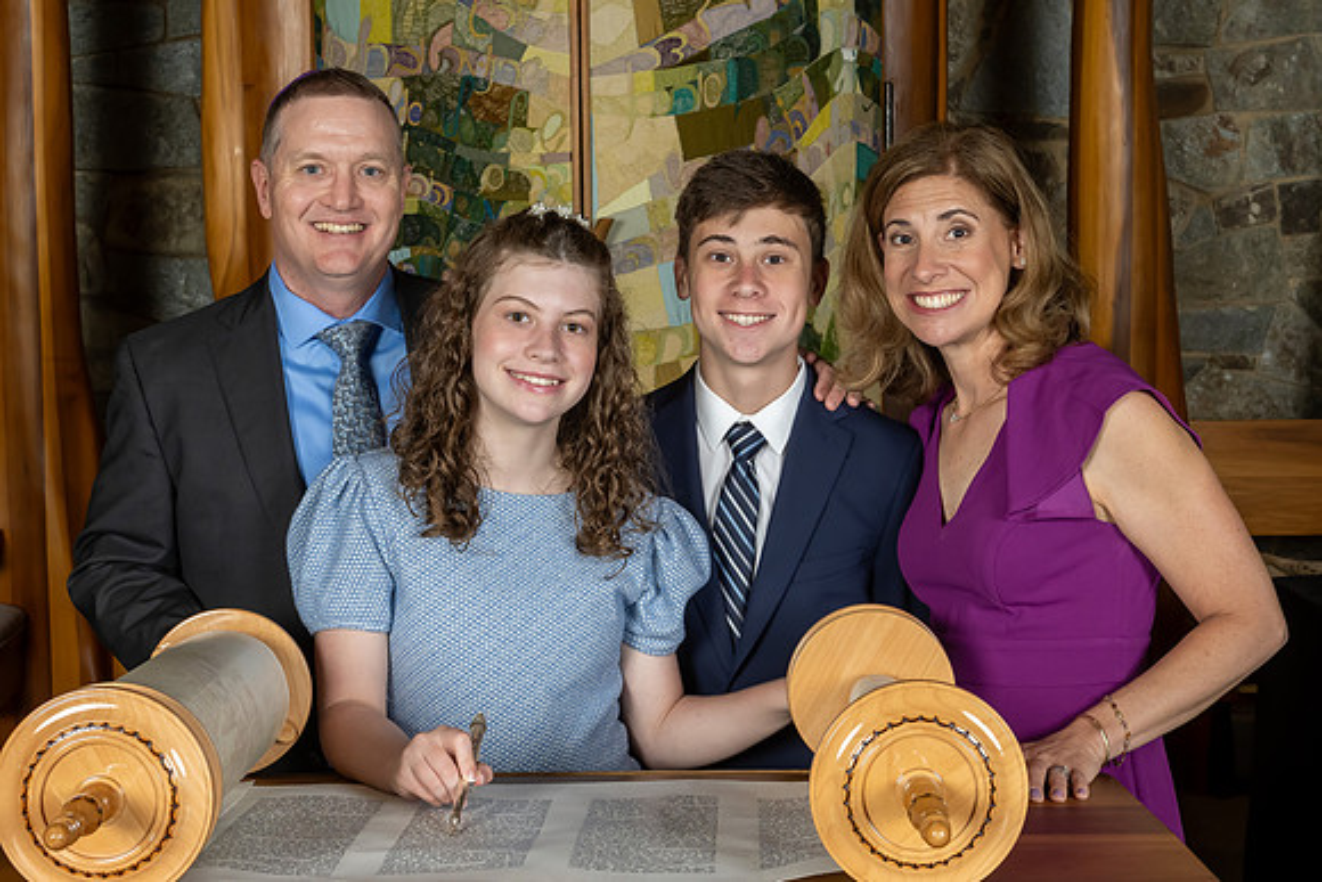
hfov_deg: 34.5
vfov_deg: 23.4
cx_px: 741
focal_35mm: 58
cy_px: 401
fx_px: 2127
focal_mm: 34
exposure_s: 1/200
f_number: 8
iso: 640
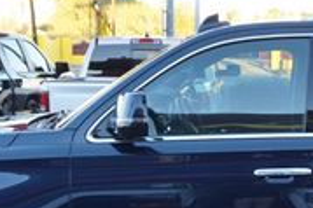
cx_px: 280
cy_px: 206
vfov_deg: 15.6
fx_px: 747
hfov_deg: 23.1
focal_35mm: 86
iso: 160
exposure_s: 1/60
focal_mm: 16
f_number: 4
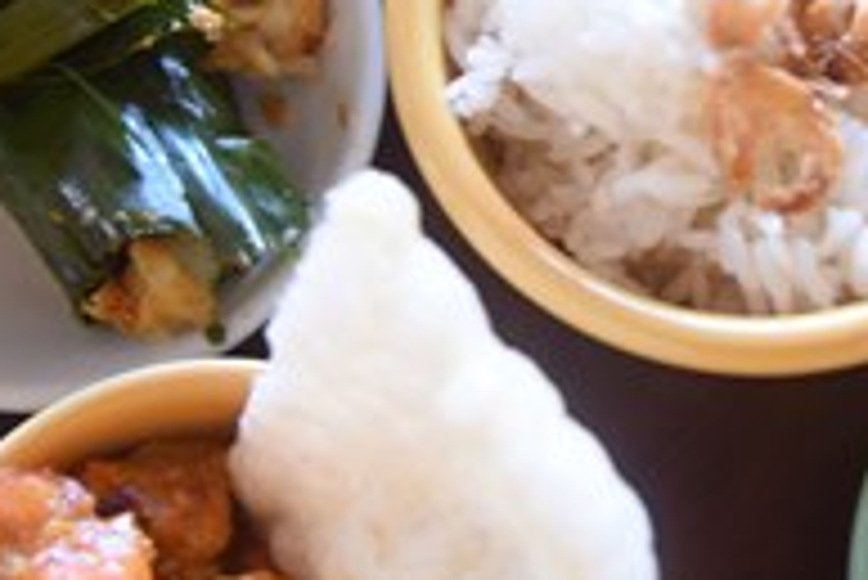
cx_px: 616
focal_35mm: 98
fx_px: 2365
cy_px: -31
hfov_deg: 20.7
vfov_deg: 13.7
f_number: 3.2
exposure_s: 1/40
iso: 640
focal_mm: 27
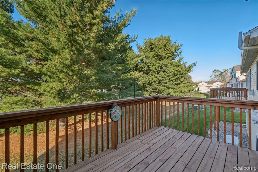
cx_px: 129
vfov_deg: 77.3
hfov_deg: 100.4
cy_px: 86
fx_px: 107
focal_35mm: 15
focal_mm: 10
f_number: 8
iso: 100
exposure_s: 1/60
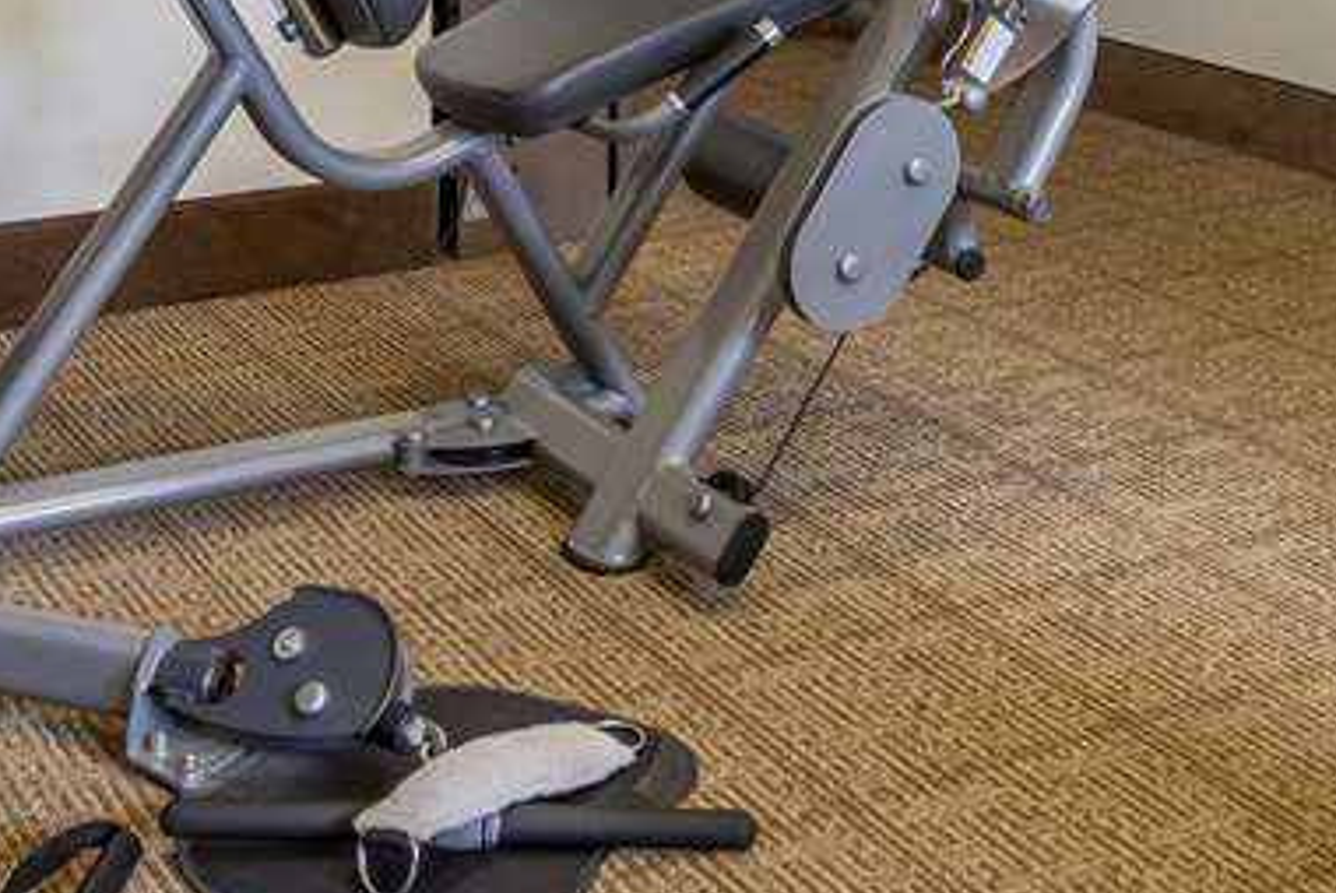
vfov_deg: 18.5
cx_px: 933
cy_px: -357
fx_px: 2488
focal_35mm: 67
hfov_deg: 29.8
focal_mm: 17
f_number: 8
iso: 200
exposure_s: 1/3
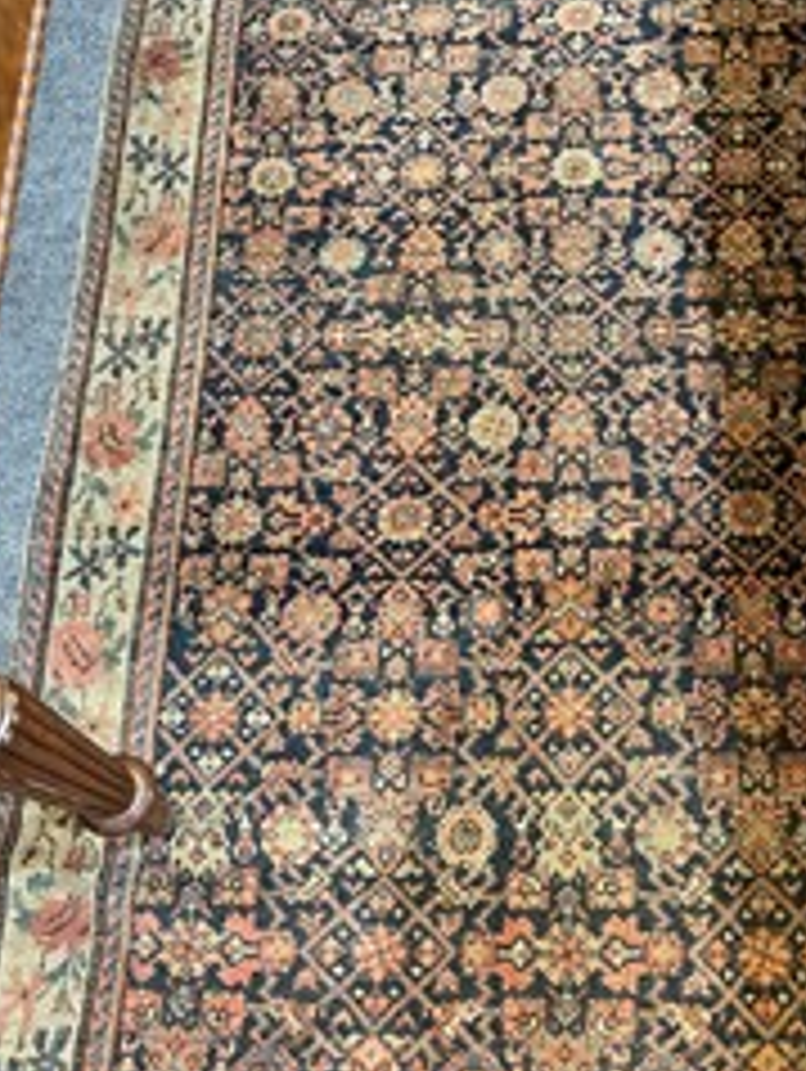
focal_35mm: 42
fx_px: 1302
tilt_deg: -68.8
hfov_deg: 34.0
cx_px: 549
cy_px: 450
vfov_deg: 44.6
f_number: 1.6
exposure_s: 1/33
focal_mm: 5.1
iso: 500
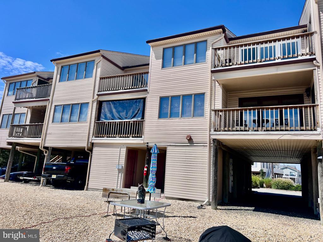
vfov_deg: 53.1
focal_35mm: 26
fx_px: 243
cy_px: 121
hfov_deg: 67.3
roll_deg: -2.9
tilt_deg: +12.1
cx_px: 162
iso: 50
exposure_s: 1/6993
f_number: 1.5
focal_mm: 5.7
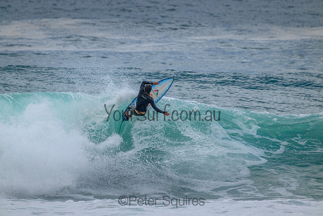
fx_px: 7179
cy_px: 108
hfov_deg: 2.6
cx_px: 162
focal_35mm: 800
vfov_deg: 1.7
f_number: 11
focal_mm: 800
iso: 900
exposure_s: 1/2000
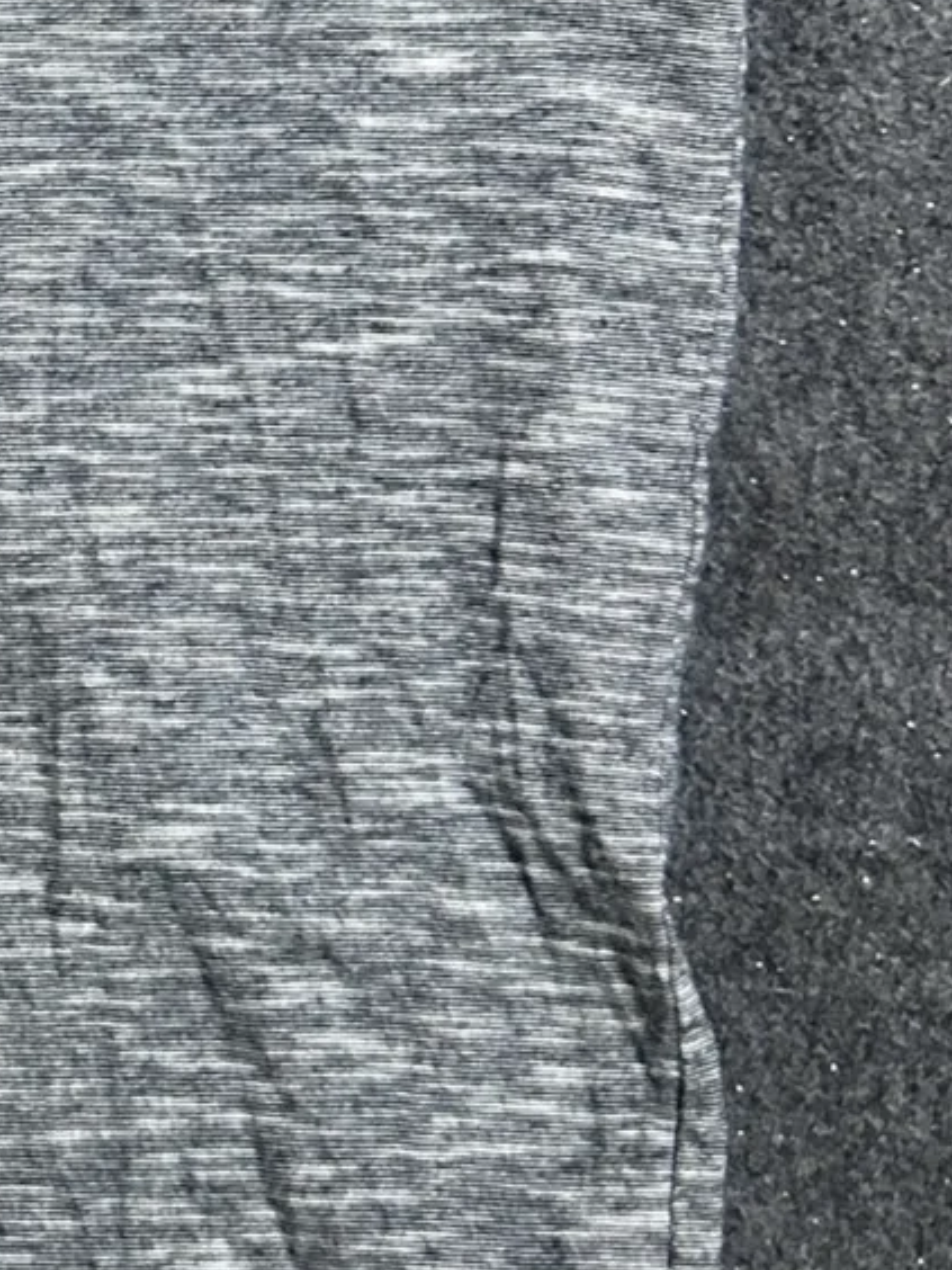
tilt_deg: -64.7
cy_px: 56
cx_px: -466
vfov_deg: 16.4
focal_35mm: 118
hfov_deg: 12.0
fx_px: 4327
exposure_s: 1/50
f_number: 1.5
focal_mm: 5.7
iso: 250
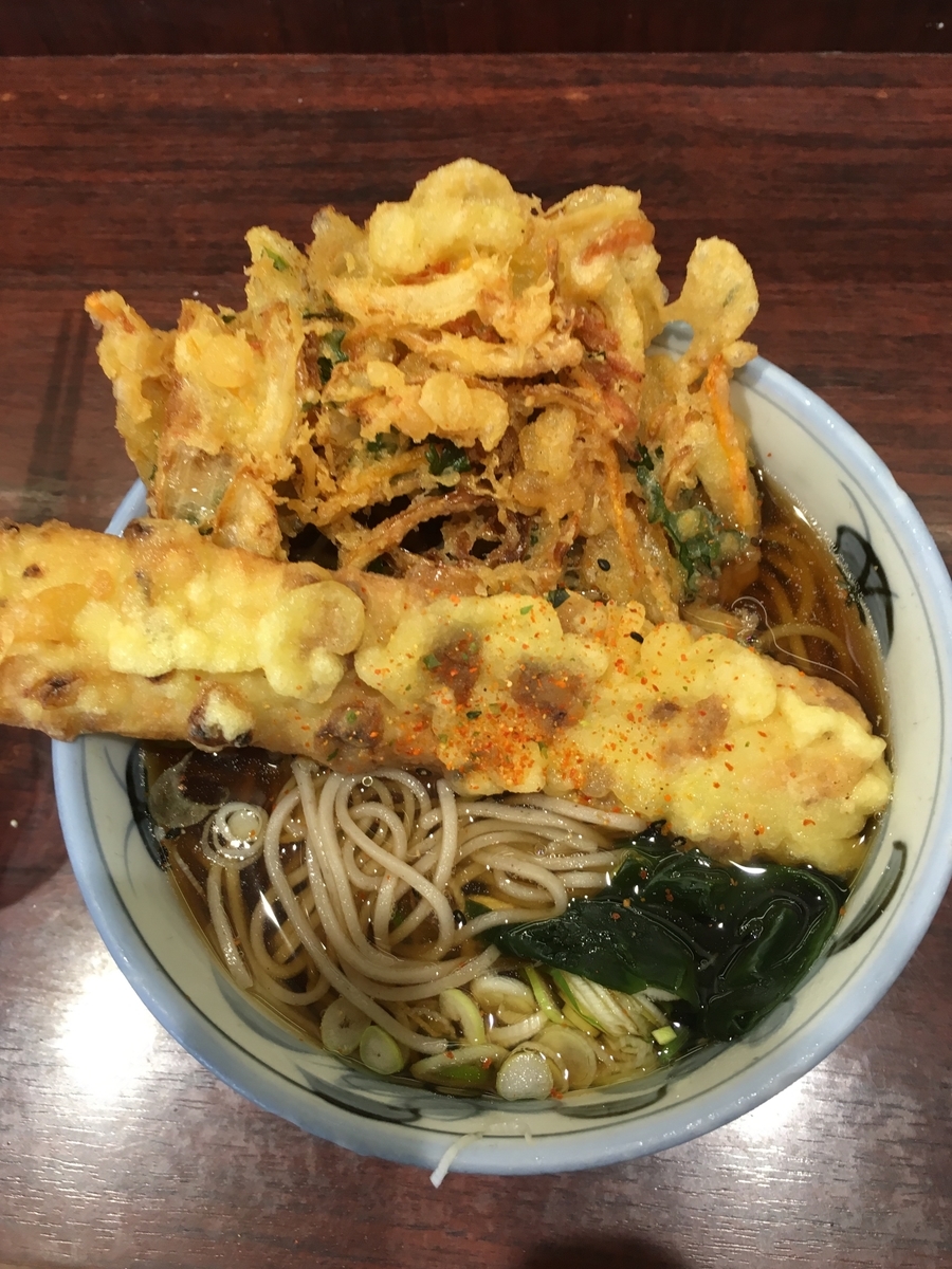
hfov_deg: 48.2
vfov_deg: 61.7
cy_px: 634
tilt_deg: -70.0
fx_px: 1063
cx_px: 476
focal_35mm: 29
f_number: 2.2
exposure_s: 1/33
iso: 64
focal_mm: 4.15
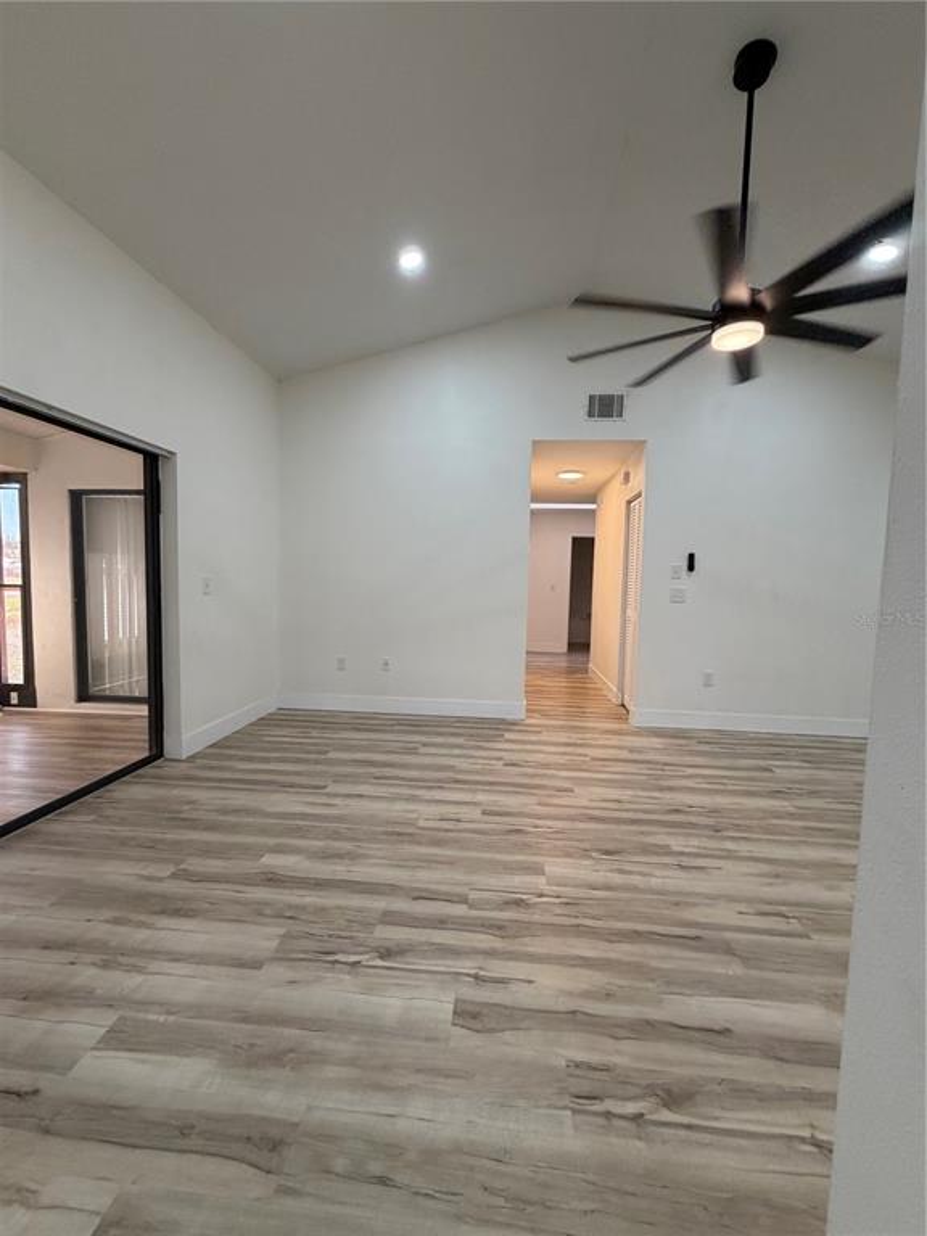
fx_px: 500
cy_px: 618
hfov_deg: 85.7
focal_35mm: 14
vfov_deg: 102.1
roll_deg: -2.6
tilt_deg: -3.6
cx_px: 464
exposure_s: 1/120
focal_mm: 2.22
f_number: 2.2
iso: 250
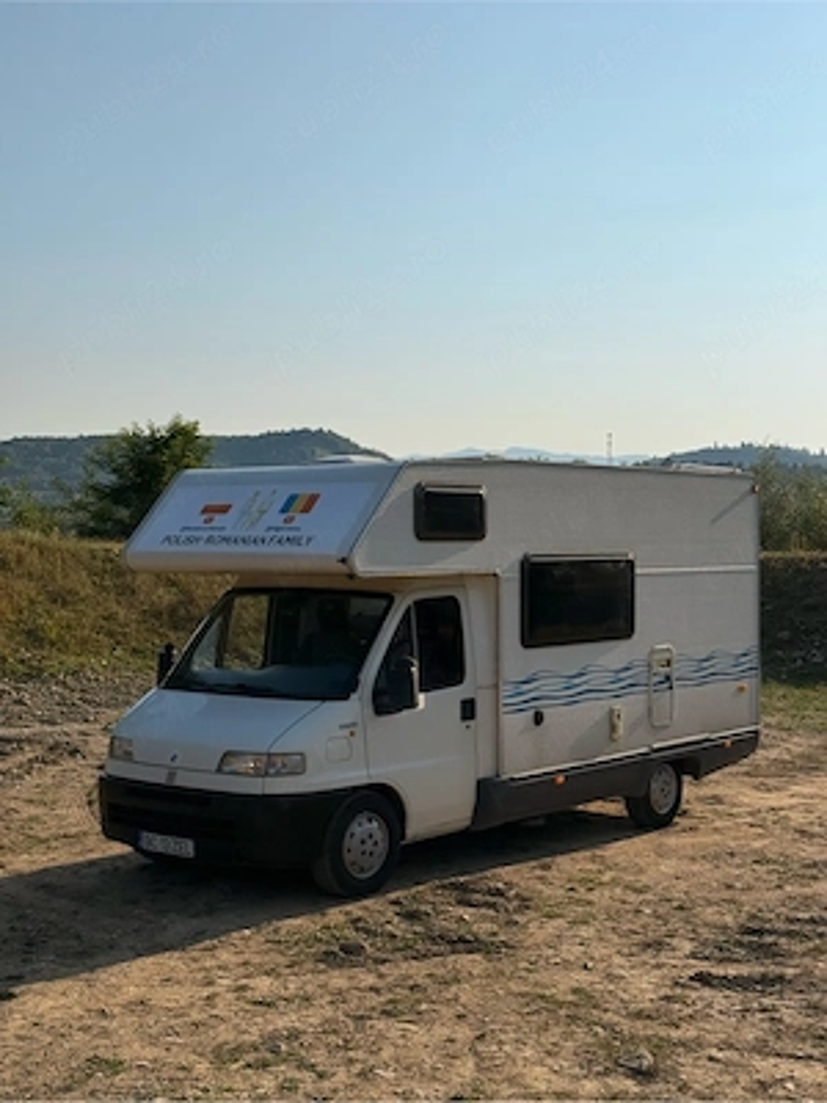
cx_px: 414
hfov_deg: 30.3
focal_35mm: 48
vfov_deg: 39.7
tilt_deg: -0.6
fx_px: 1529
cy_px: 552
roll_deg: -0.1
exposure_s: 1/11364
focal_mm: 6.76
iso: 80
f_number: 1.78
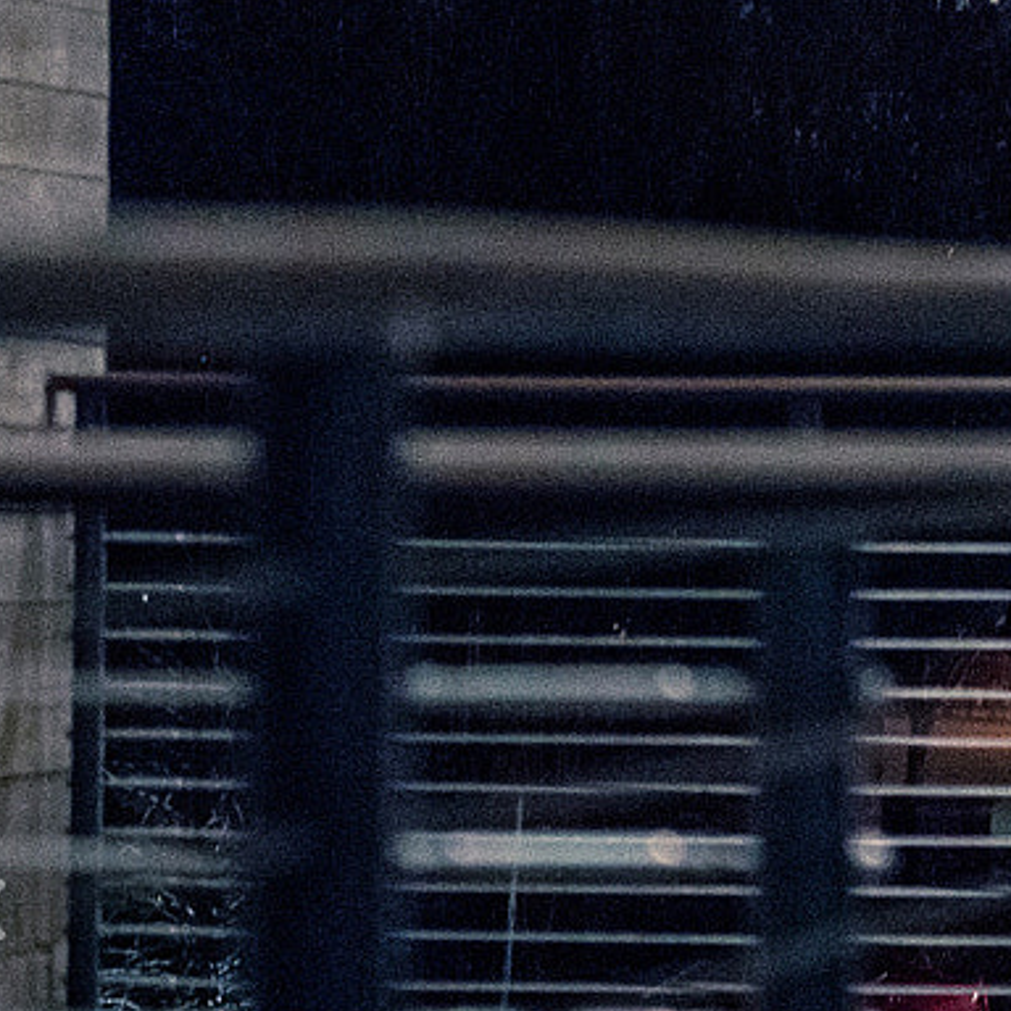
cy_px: -120
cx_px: 1459
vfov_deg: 7.0
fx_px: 8195
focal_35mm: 248
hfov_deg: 7.0
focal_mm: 70
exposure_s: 1/100
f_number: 4
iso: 6400
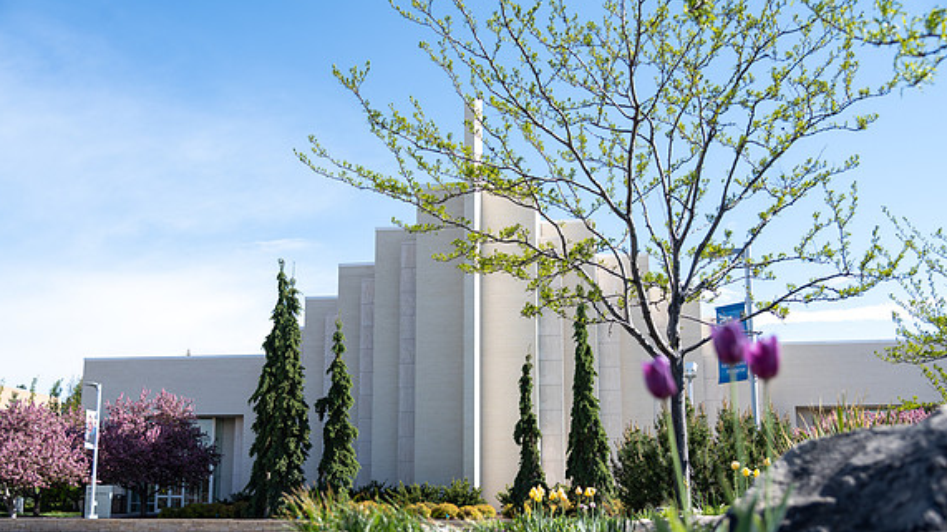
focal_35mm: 41
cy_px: 297
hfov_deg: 49.4
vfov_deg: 29.0
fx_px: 1029
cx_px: 471
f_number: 4
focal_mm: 38
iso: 100
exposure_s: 1/400
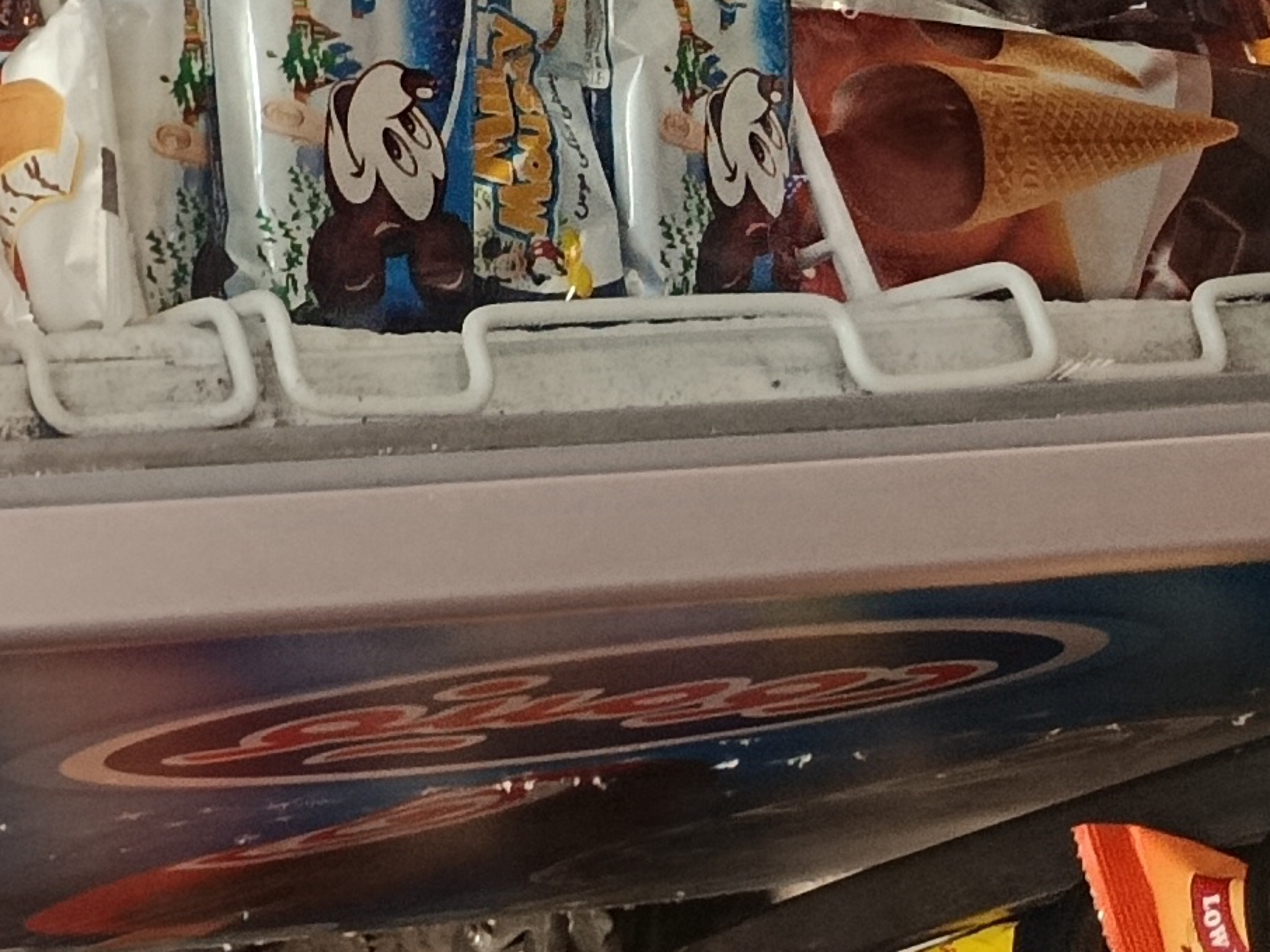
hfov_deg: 15.7
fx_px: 3888
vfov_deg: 12.5
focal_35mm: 106
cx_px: -1050
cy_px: -875
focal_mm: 5.24
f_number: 1.7
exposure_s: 1/100
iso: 1133
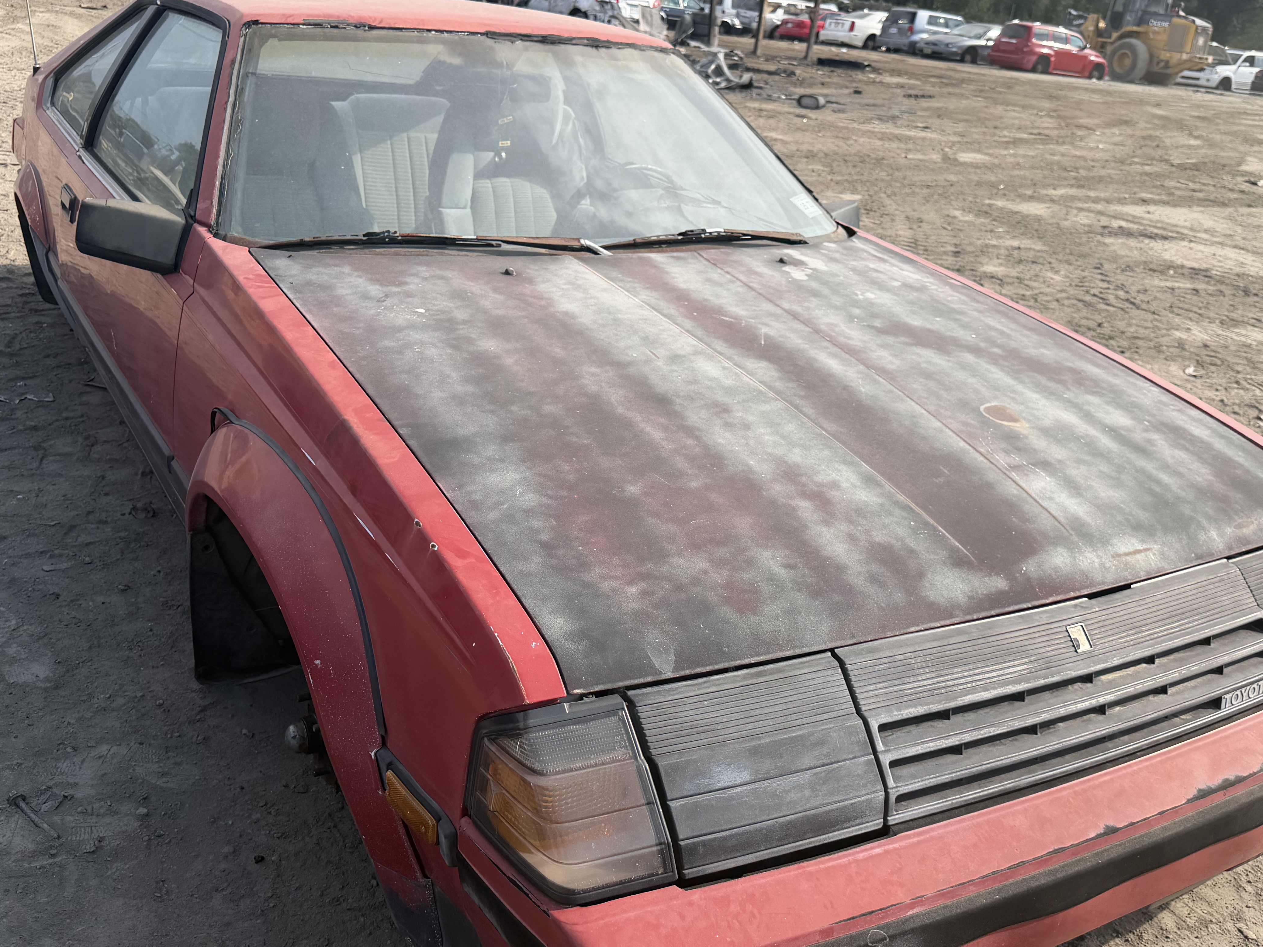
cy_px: 470
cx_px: 642
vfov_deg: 42.9
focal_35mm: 33
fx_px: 1204
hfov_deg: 55.3
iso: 80
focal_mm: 6.76
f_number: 1.78
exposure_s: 1/2611
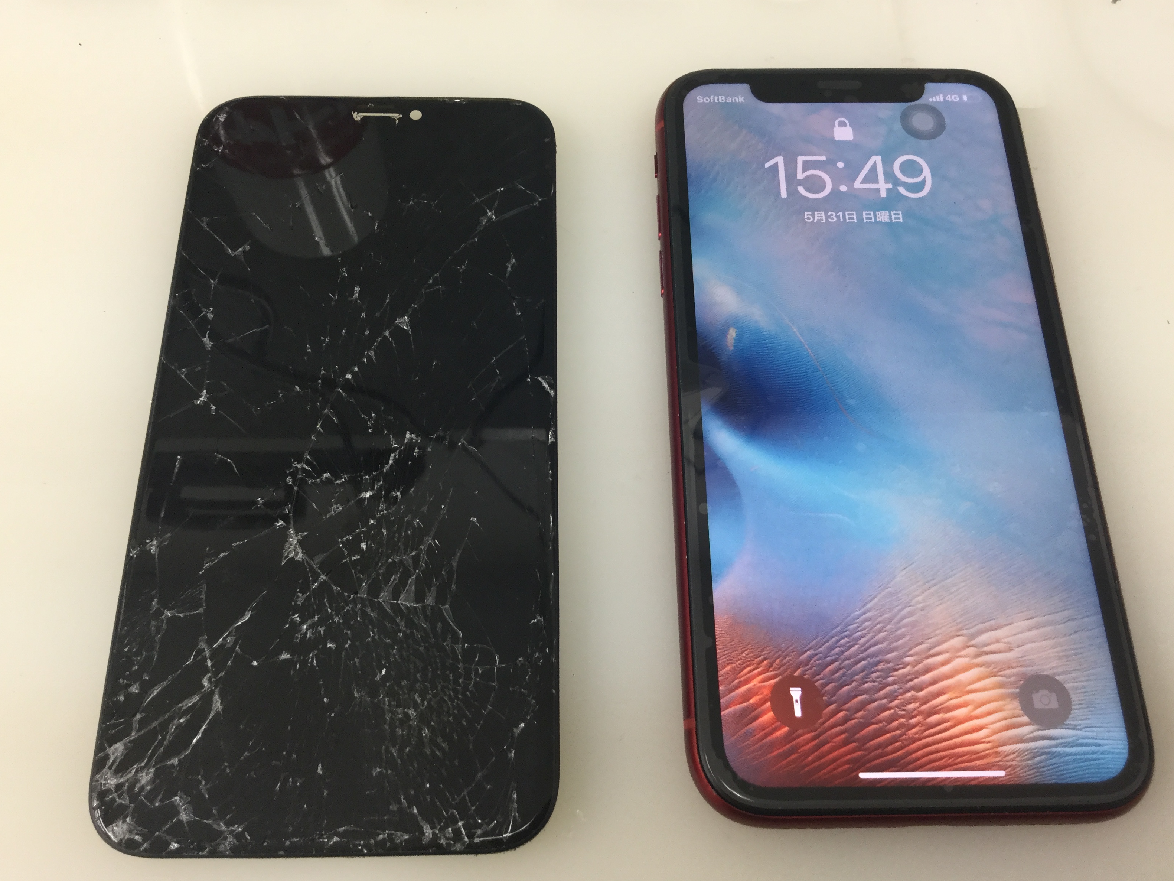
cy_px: 442
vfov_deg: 44.2
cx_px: 593
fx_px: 1085
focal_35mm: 32
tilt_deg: -66.3
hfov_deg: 56.8
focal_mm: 3.3
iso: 50
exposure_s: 1/30
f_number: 2.4
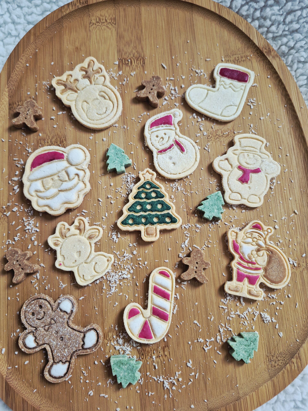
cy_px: 206
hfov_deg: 58.9
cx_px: 154
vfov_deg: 73.9
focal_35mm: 23
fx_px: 273
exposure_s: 1/100
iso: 320
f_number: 1.8
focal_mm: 5.4
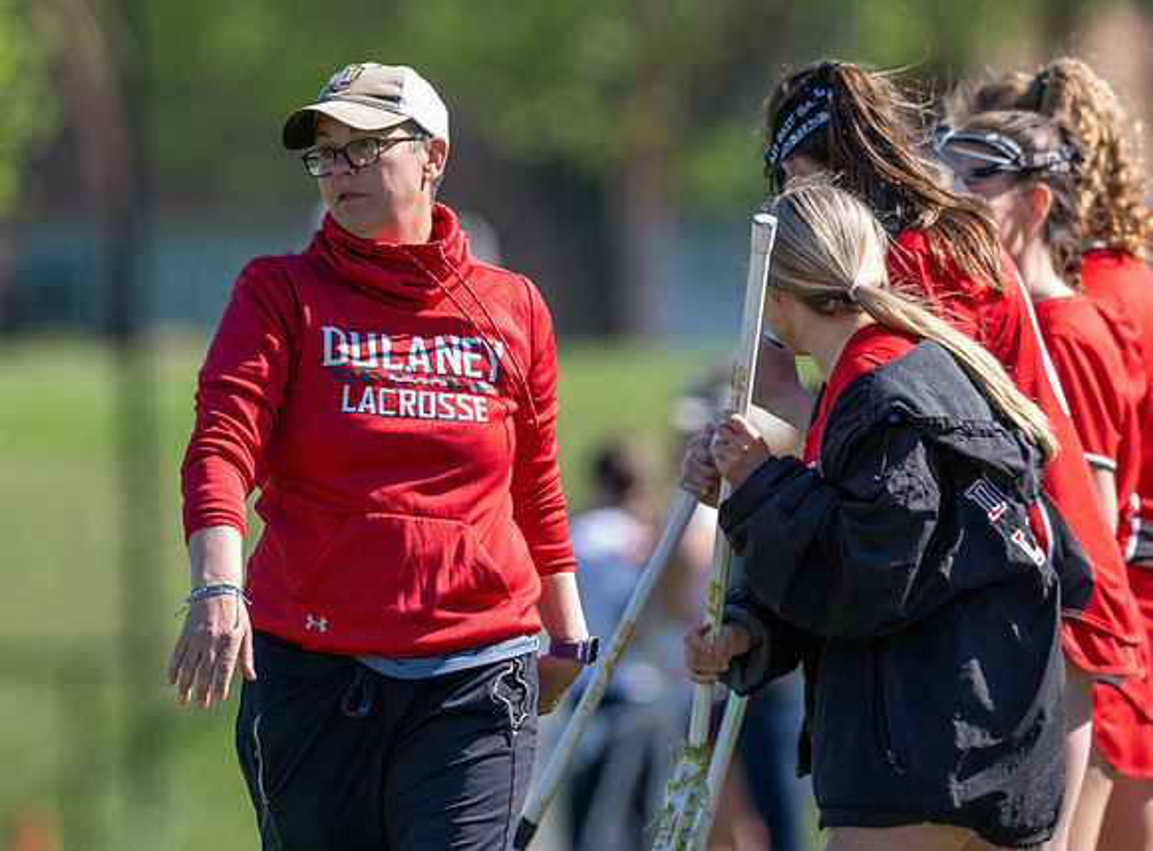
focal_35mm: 607
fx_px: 20108
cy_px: 436
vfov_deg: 2.4
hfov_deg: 3.3
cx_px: 500
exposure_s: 1/4000
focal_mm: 400
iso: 900
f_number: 4
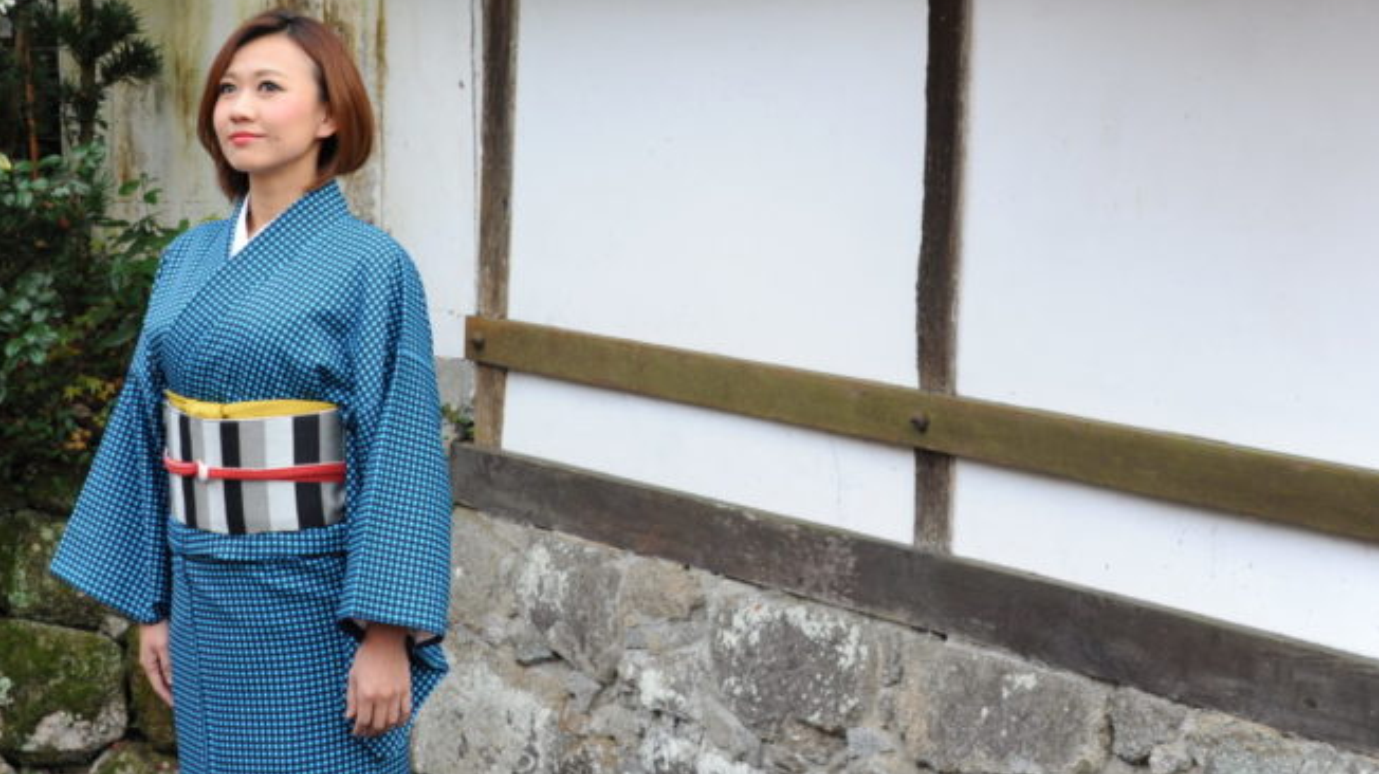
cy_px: 112
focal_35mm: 79
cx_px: 626
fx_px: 2887
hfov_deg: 26.9
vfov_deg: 15.1
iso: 800
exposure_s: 1/200
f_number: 7.1
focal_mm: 48
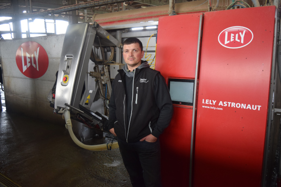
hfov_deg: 57.2
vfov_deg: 40.0
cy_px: 94
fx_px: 258
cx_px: 140
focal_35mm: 33
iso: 1100
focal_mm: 22
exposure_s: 1/60
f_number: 3.8
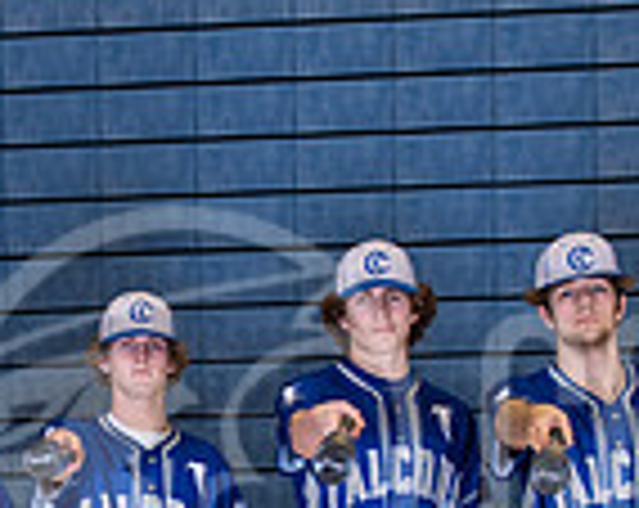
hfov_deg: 16.5
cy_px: 554
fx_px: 2189
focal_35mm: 116
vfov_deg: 13.0
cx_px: 104
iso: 640
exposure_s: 1/250
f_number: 3.5
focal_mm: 24
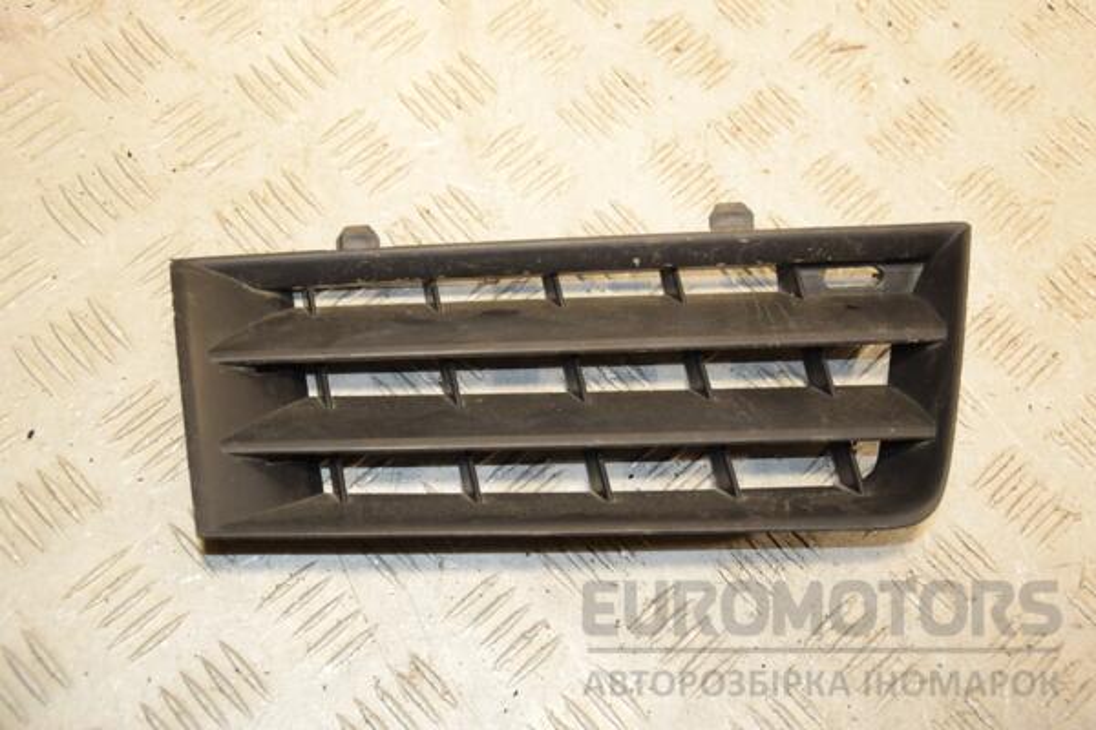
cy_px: 365
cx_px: 548
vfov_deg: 26.5
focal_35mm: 51
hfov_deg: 38.9
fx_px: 1553
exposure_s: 1/200
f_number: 5
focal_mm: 34
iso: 800
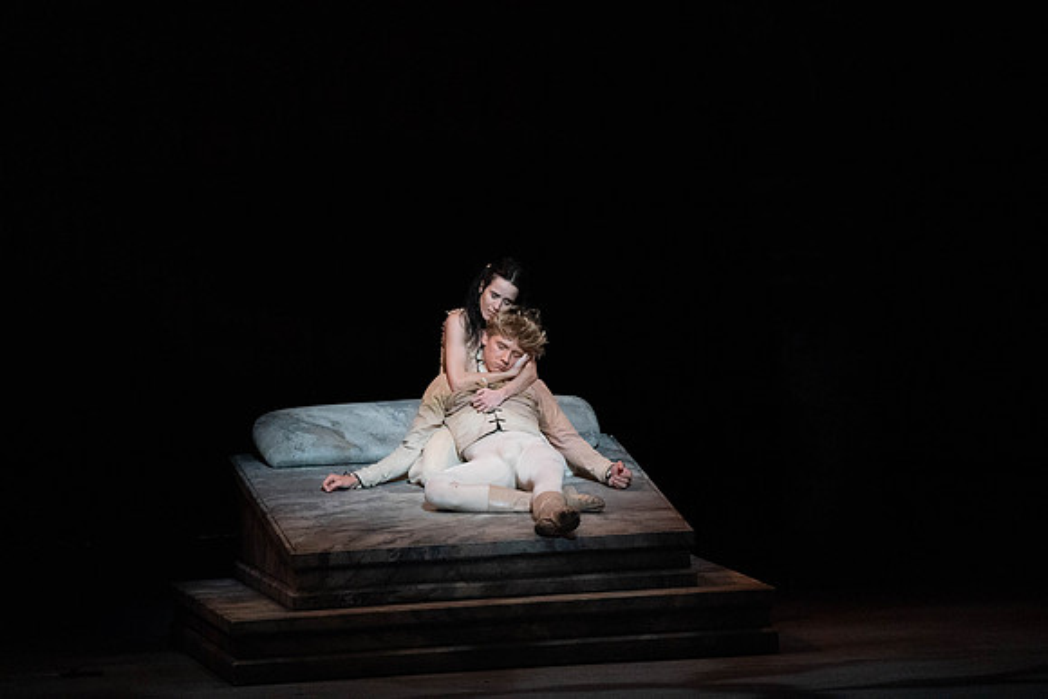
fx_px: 11035
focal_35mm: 379
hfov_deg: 5.4
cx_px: 524
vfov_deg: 3.6
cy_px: 350
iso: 8000
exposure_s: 1/200
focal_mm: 379
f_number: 5.6
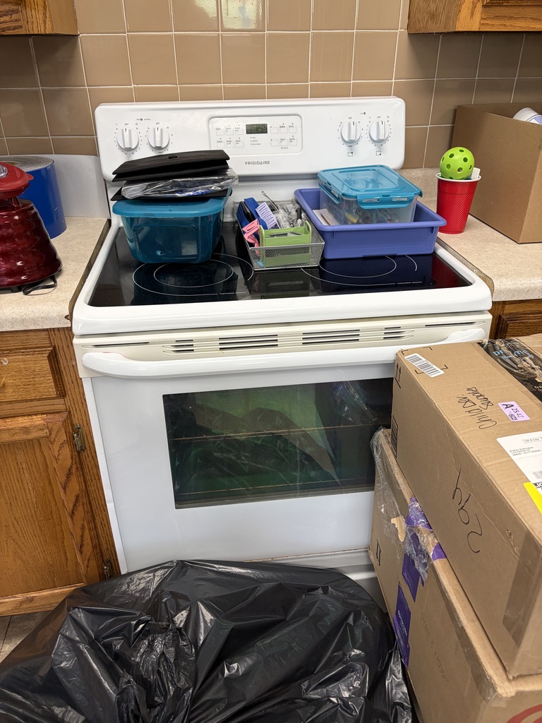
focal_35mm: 26
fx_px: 543
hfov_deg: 53.1
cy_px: 362
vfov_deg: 67.3
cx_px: 271
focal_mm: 5.96
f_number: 1.6
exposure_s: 1/120
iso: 100
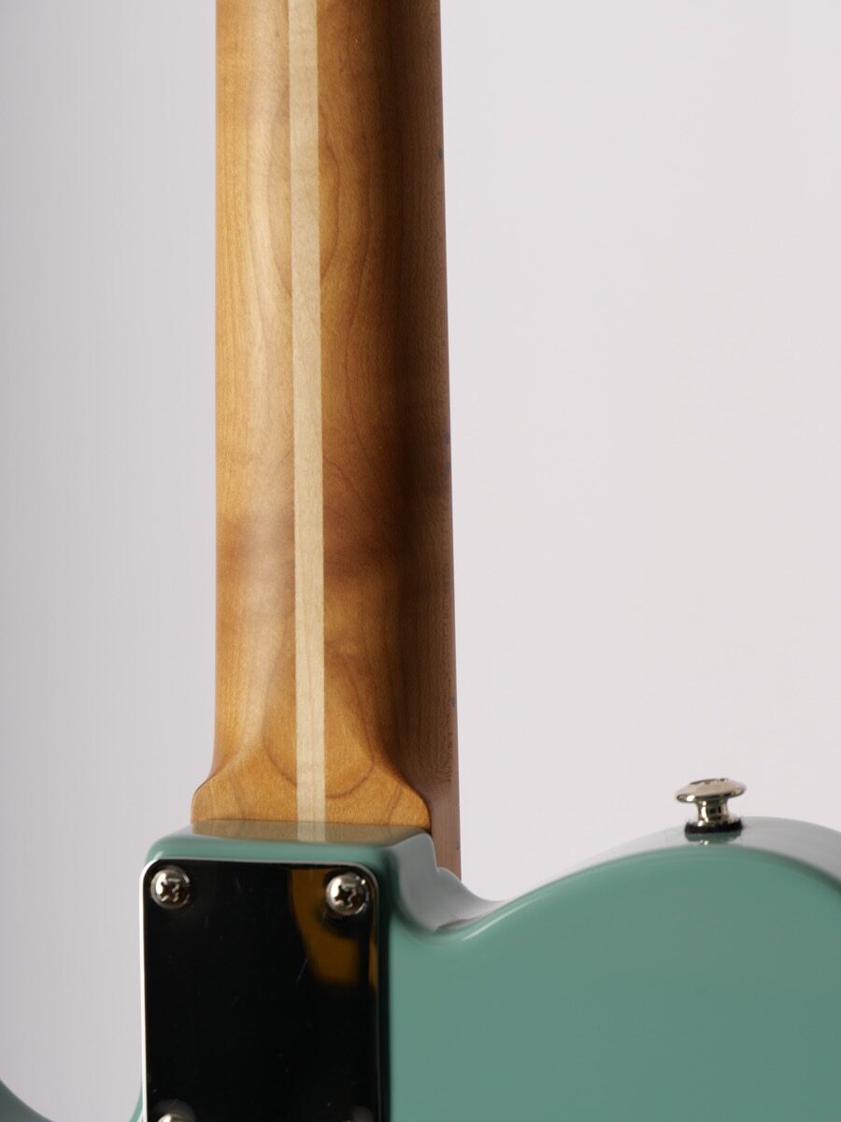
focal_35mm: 154
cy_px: 561
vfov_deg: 12.8
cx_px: 420
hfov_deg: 9.6
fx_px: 4989
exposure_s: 1/200
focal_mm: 77
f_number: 7.1
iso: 200
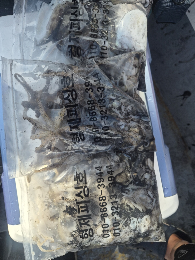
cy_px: 130
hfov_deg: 58.9
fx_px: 173
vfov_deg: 73.9
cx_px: 98
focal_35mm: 23
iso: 80
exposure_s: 1/2568
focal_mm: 5.4
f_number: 1.8
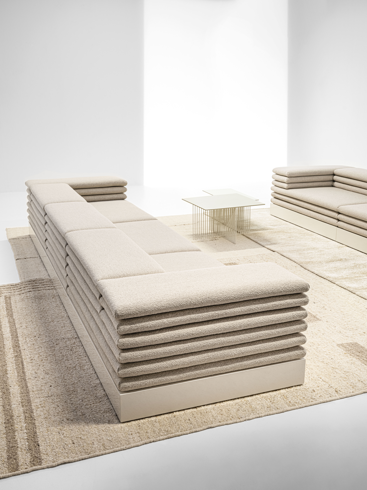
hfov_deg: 36.8
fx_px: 551
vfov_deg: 47.9
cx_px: 184
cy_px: 245
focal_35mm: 39
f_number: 16
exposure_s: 1/2
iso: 400
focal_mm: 49
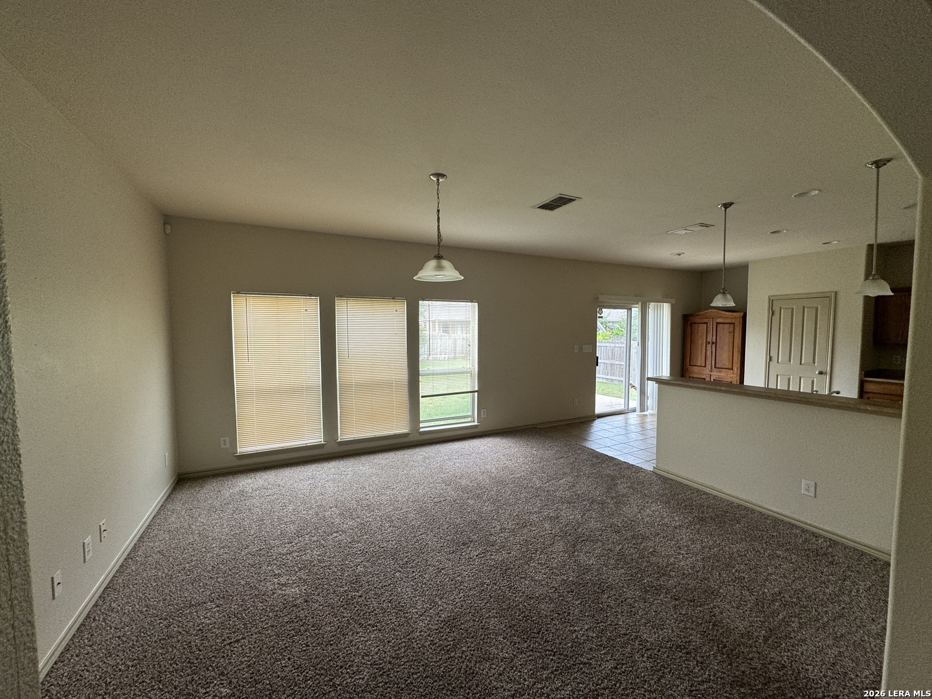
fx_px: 377
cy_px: 350
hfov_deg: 102.1
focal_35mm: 14
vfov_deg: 85.7
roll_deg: +0.9
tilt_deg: -2.0
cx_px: 466
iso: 100
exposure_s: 1/99
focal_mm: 2.22
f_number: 2.2
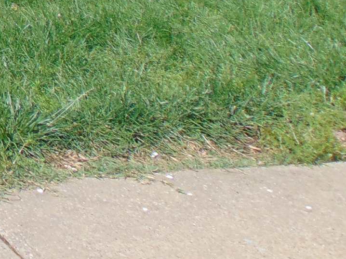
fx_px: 1069
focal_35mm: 107
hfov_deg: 14.5
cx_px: -389
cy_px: -237
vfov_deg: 12.4
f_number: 7.7
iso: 80
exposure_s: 1/200
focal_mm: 4.5
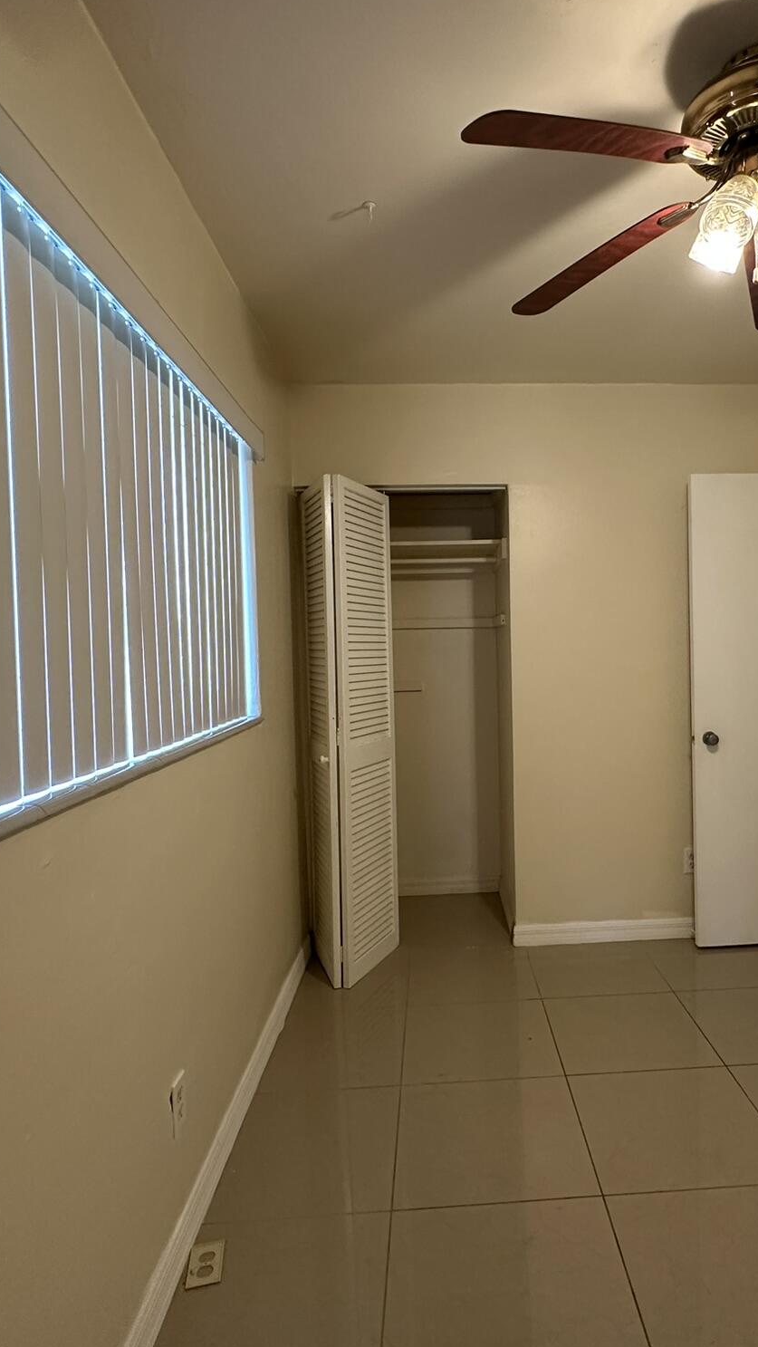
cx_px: 479
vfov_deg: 83.8
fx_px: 750
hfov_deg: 53.0
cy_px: 669
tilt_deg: -0.8
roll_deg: +0.8
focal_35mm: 21
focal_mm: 2.22
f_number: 2.2
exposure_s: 1/60
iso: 200
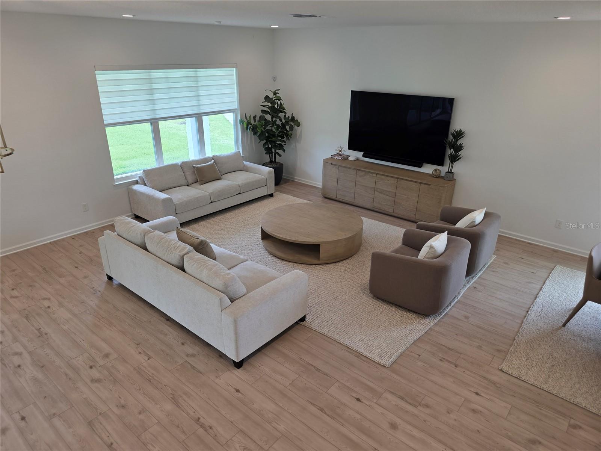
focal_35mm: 23
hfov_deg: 73.9
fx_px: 399
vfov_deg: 58.9
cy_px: 226
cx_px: 300
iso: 64
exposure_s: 1/120
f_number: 1.7
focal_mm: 6.3
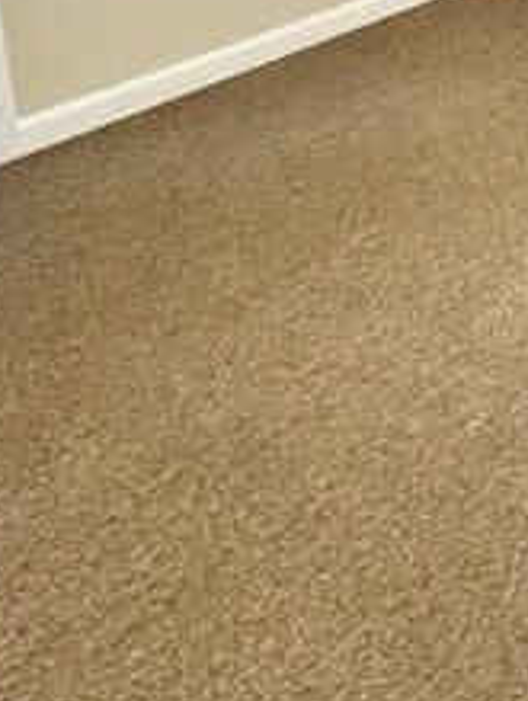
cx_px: 771
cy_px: -278
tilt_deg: -10.4
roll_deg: -0.2
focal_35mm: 49
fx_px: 994
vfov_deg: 28.9
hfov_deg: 24.1
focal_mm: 2.22
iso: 640
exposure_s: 1/60
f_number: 2.2
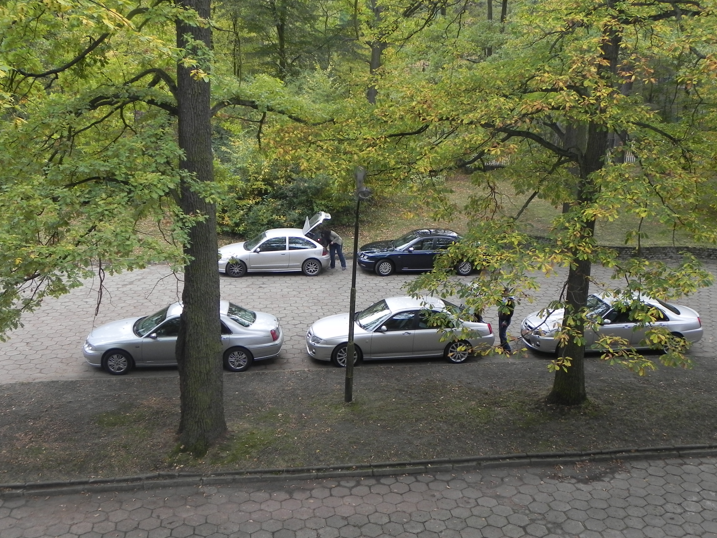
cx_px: 363
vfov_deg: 37.7
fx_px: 787
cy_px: 269
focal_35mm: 38
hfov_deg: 49.0
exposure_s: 1/65.3
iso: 160
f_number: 3.2
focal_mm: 6.6
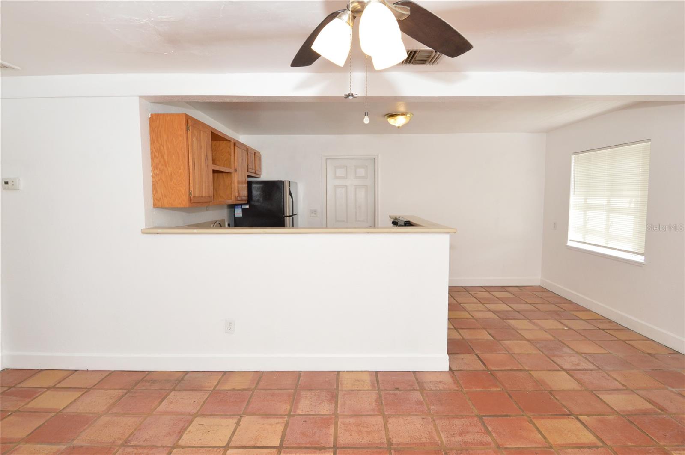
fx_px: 342
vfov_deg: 67.3
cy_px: 228
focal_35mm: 18
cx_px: 342
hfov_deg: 90.1
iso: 800
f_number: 9
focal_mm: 12
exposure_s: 1/60
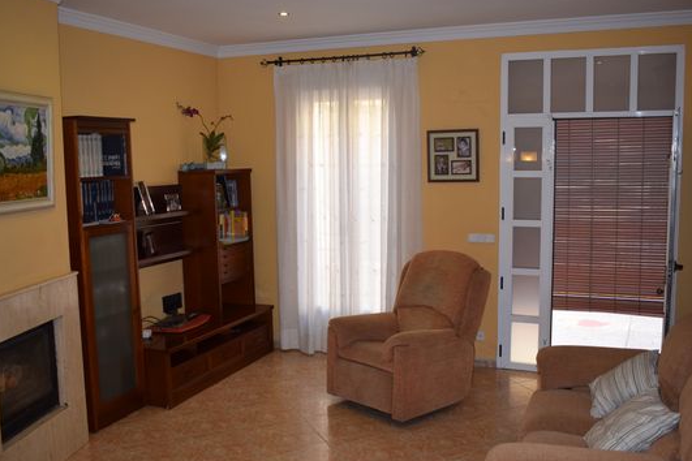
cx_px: 344
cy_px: 232
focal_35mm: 36
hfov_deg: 53.7
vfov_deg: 37.3
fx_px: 684
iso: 800
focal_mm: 21
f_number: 4.5
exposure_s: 1/80
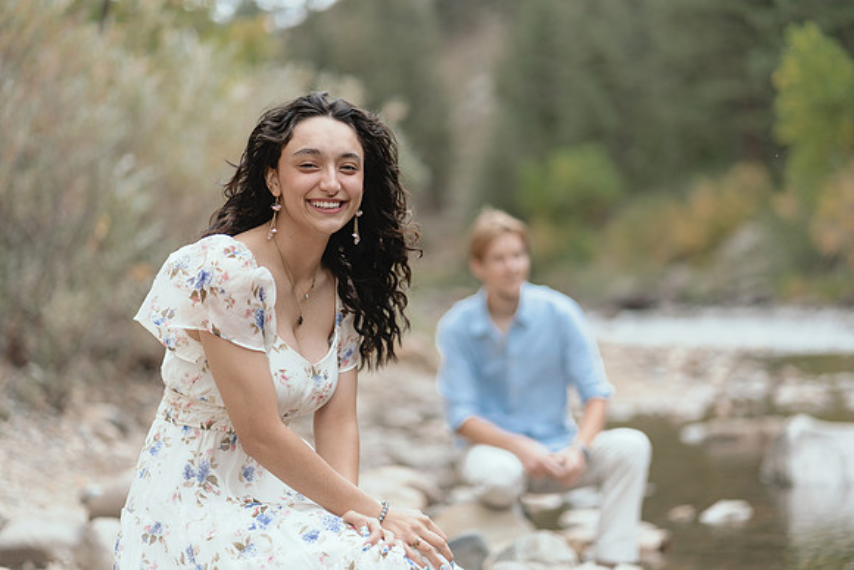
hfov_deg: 23.9
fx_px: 2017
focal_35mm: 85
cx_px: 427
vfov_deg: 16.1
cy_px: 285
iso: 160
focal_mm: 85
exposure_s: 1/400
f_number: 1.8
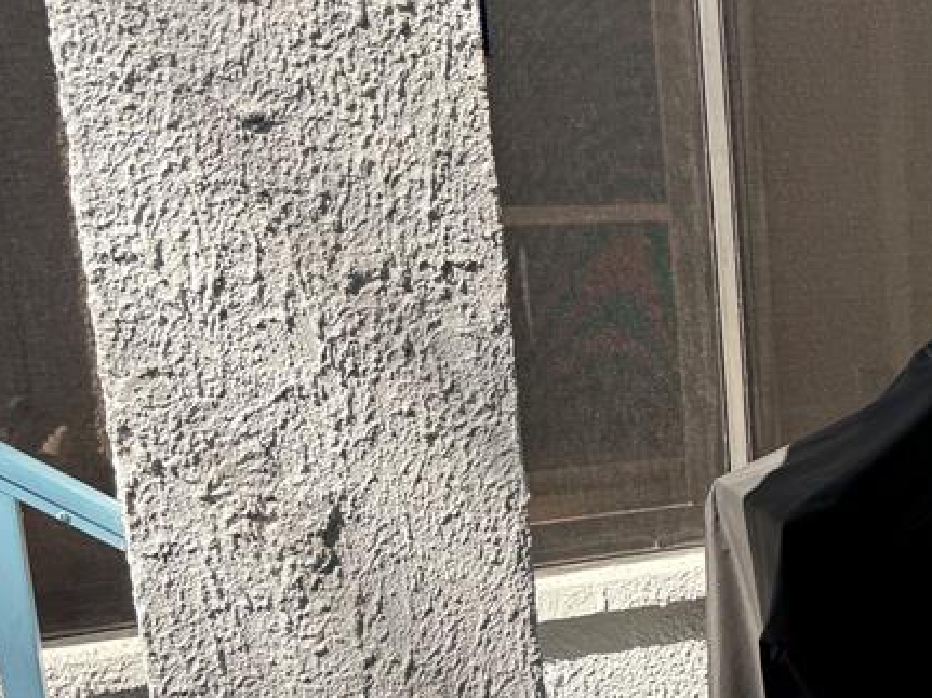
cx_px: 997
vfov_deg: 25.5
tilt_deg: -12.5
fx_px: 1534
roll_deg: +1.2
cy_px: 478
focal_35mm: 57
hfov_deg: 30.6
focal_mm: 6.76
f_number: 1.78
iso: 100
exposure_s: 1/1211
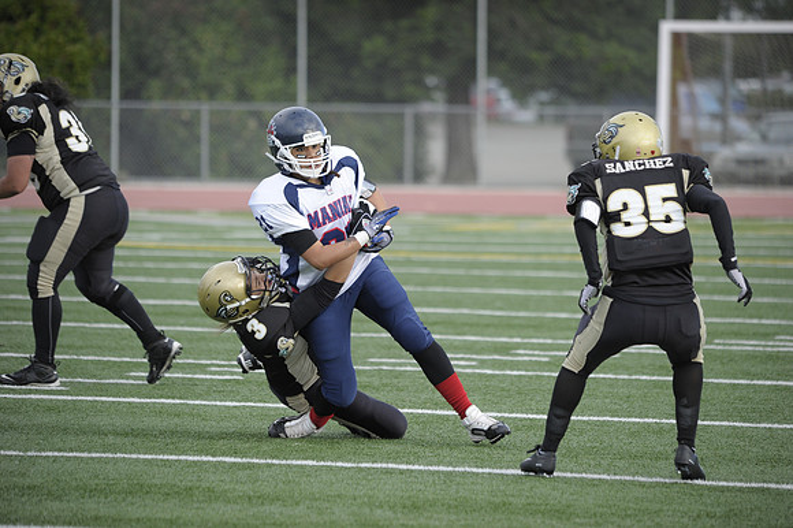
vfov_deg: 3.6
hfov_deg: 5.4
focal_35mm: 380
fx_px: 8365
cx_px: 396
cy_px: 264
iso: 1100
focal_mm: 380
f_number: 6.3
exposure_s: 1/1000
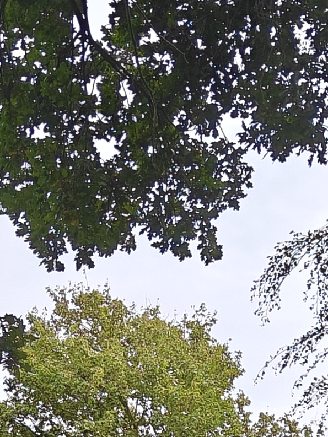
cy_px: 668
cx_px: 110
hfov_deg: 11.9
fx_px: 1566
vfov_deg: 14.7
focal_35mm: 124
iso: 80
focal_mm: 5.59
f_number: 1.8
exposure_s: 1/1506
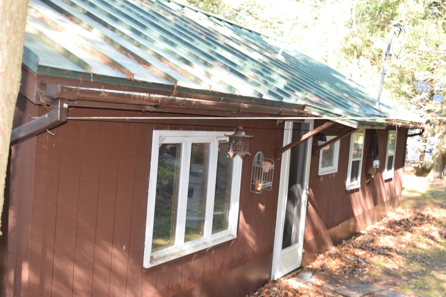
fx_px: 576
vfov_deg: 28.9
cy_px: 148
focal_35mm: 46
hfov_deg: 42.3
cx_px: 223
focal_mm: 31
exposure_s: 1/100
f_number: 5
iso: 800
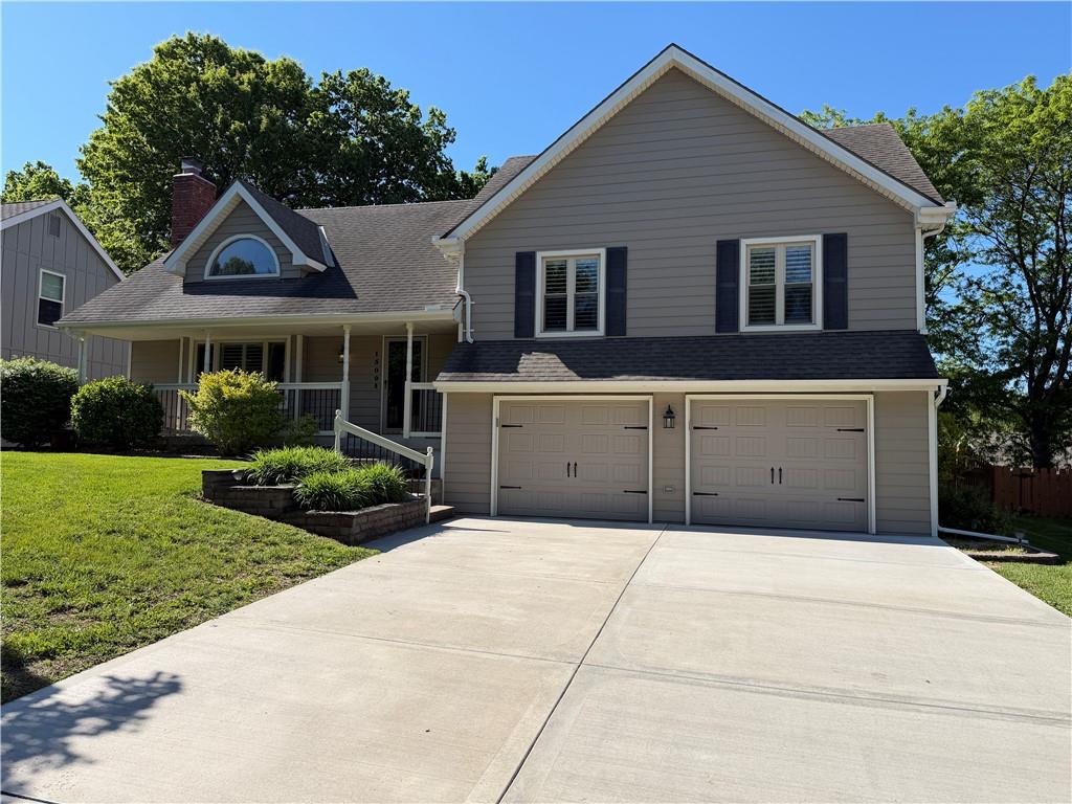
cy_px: 402
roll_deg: -0.6
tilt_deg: +6.3
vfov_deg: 56.8
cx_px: 536
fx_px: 743
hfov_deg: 71.6
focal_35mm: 24
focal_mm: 6.76
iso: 80
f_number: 1.78
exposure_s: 1/3953
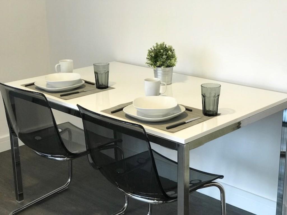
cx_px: 144
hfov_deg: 33.8
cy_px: 108
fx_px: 473
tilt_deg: -16.9
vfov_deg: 25.7
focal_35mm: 57
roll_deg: +0.7
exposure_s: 1/50
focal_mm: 6.6
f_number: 2.8
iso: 125
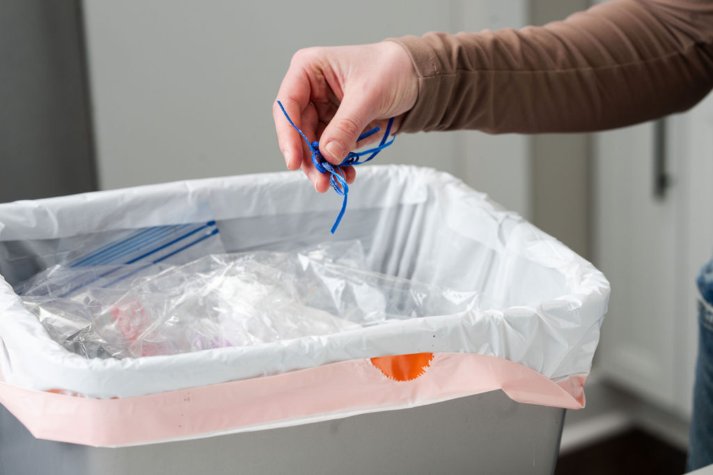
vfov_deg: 16.1
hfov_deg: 23.9
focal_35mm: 85
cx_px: 356
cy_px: 238
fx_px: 1684
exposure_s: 1/160
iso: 400
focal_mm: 85
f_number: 6.3
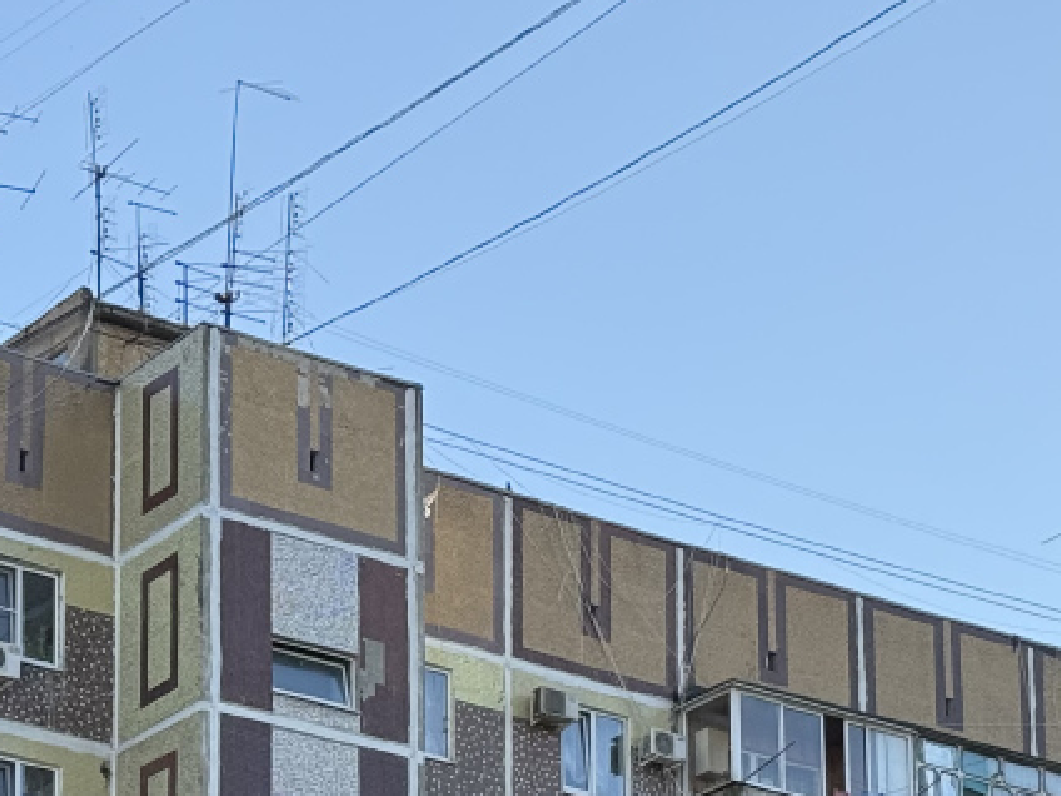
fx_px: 4506
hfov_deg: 13.4
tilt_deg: +14.3
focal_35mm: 147
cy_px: 1185
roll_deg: +0.3
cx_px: 428
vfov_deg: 9.8
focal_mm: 6.76
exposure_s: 1/2273
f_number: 1.78
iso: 80
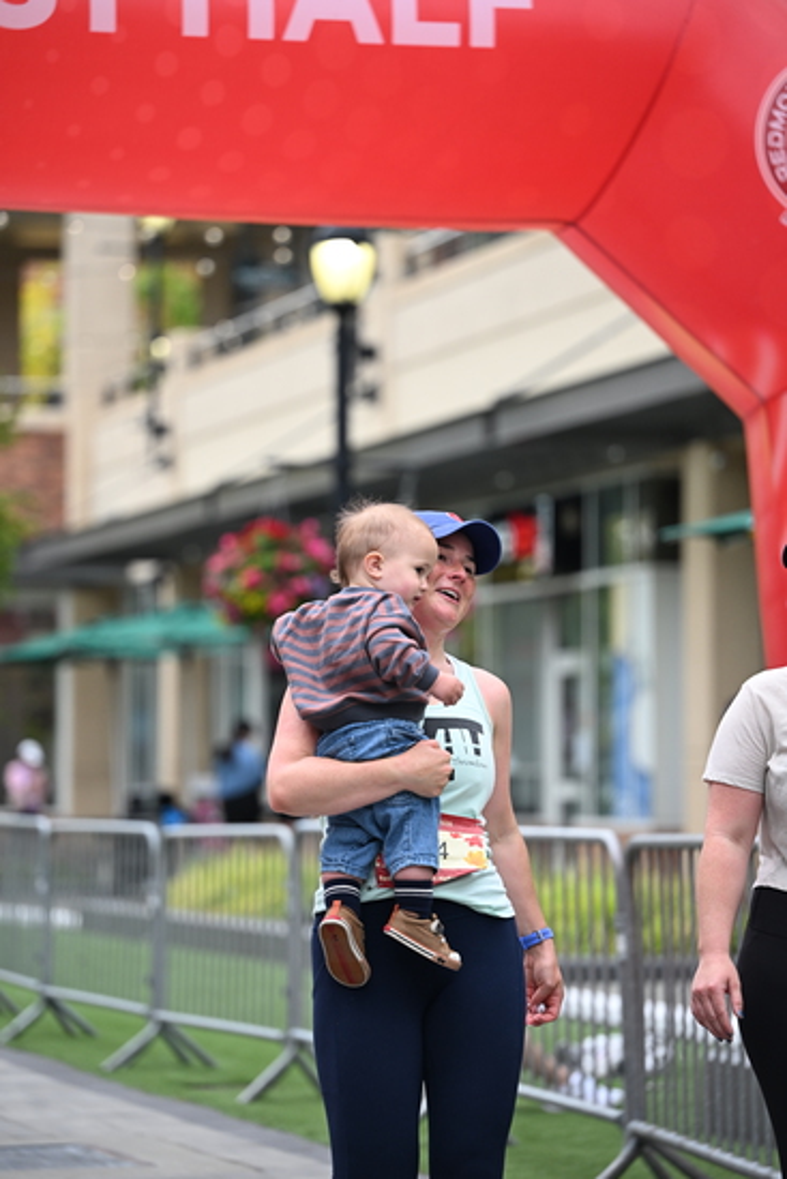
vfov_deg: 16.4
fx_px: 4096
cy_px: 590
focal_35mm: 125
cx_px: 394
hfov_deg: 11.0
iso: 640
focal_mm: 125
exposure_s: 1/1600
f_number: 2.8
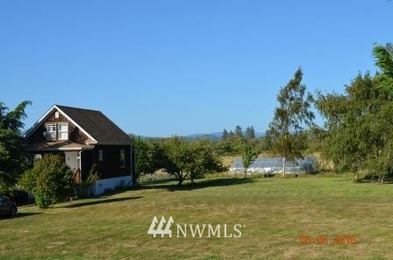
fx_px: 523
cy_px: 130
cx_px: 196
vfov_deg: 28.0
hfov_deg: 41.2
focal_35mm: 48
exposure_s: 1/250
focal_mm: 32
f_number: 8
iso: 100
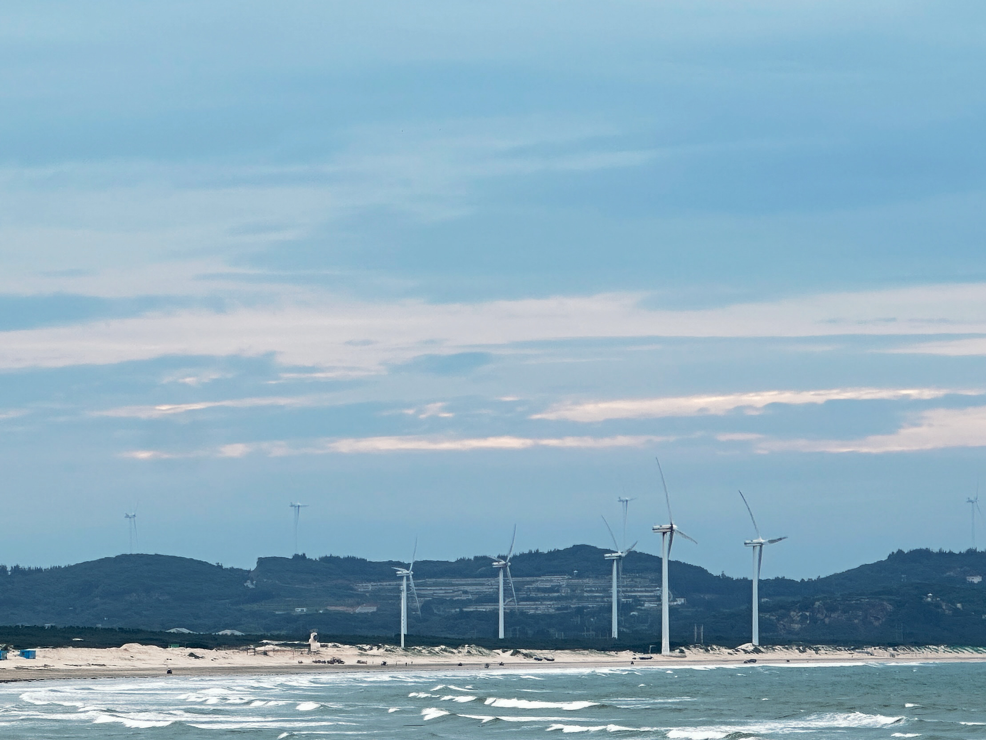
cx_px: 459
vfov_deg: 10.6
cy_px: 433
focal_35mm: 140
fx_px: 3987
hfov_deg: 14.1
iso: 32
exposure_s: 1/99
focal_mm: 9
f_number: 2.8
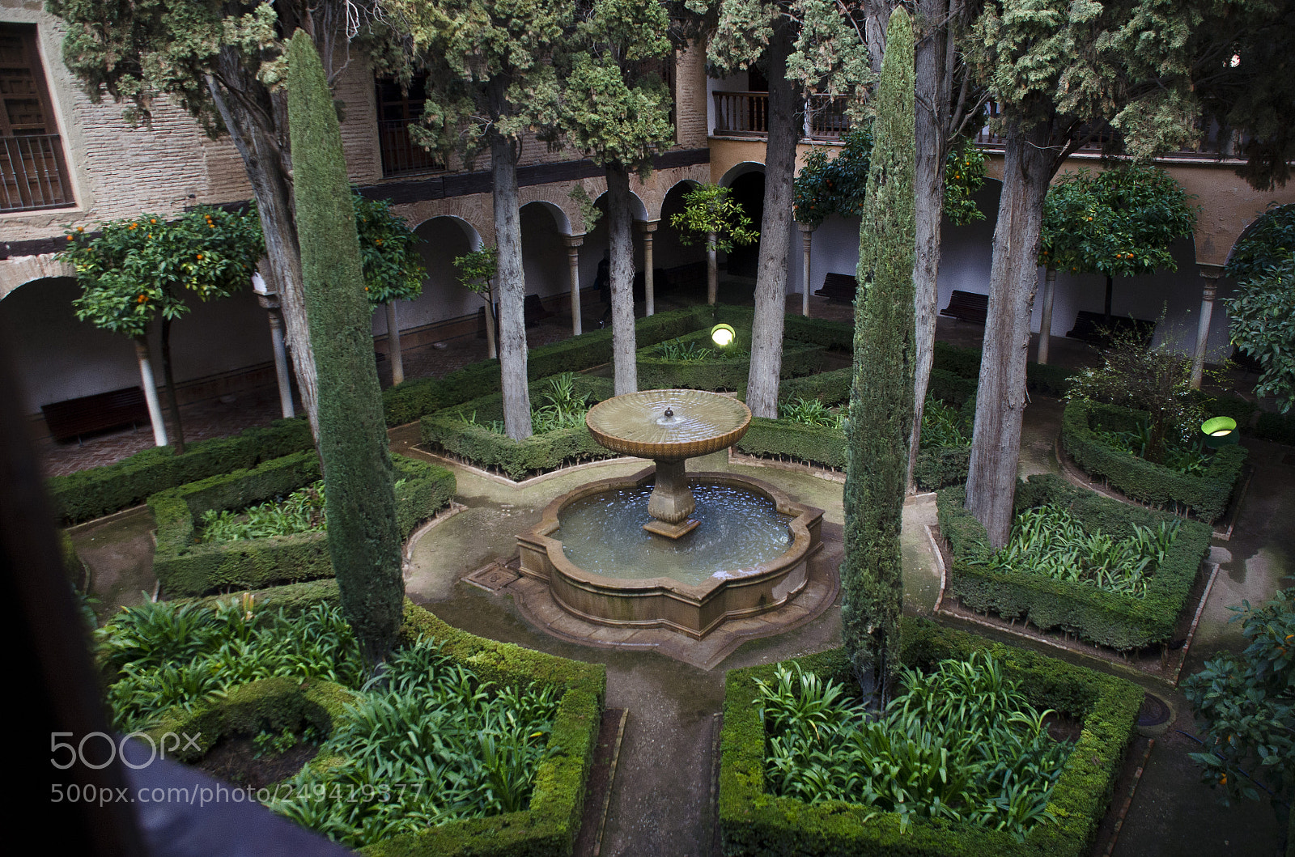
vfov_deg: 47.7
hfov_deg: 67.5
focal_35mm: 27
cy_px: 428
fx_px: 969
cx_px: 648
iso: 640
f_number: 5
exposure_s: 1/250
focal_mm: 18
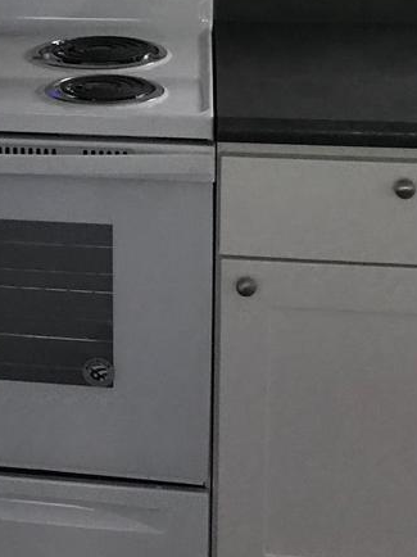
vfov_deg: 20.6
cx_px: -160
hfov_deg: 15.0
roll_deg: +2.7
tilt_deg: -14.5
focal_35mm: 93
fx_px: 1495
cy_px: 40
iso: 100
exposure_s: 1/15
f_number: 1.8
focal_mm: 3.99
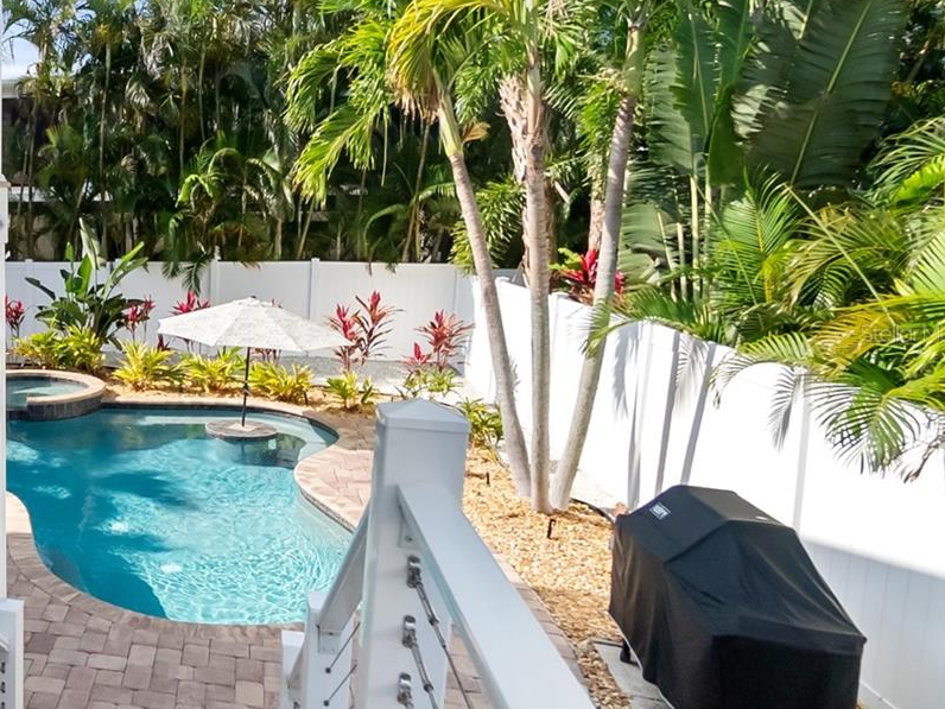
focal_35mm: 29
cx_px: 17
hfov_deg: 50.7
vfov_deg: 48.2
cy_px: 333
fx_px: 792
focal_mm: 10
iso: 800
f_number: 4
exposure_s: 1/6000
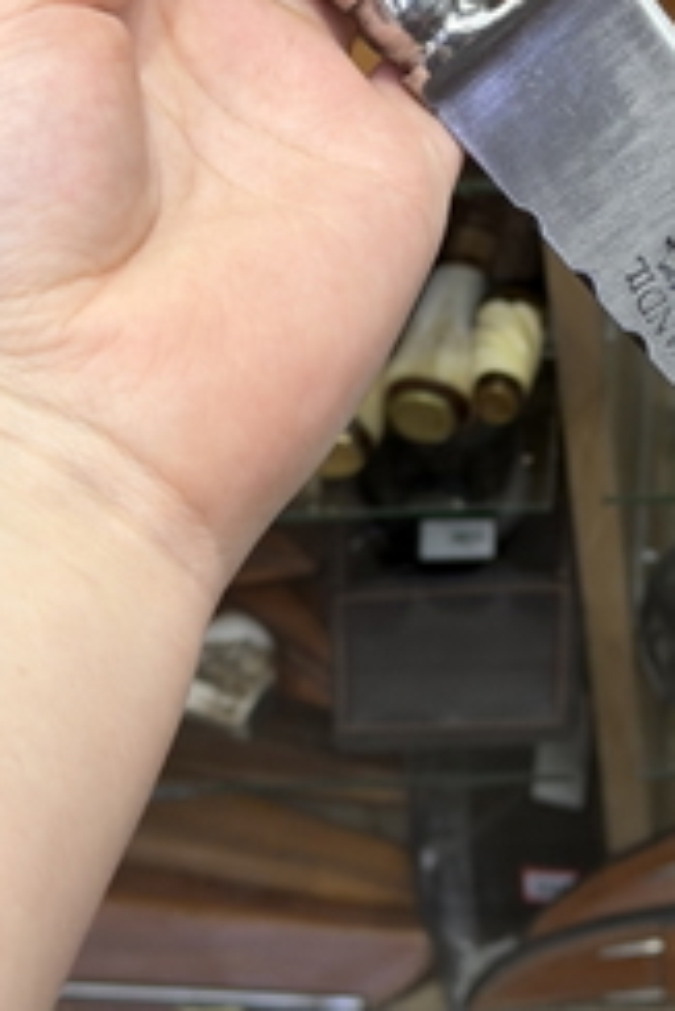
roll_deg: +3.7
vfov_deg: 18.6
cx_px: 638
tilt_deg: -40.6
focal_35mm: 109
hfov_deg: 12.5
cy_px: 238
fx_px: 3061
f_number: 1.78
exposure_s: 1/50
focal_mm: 6.76
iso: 100
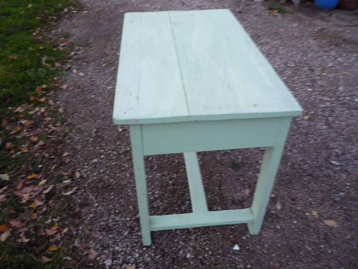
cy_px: 134
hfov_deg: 60.0
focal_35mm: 30
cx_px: 179
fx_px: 310
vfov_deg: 46.8
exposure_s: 1/13
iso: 400
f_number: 3.3
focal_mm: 5.2
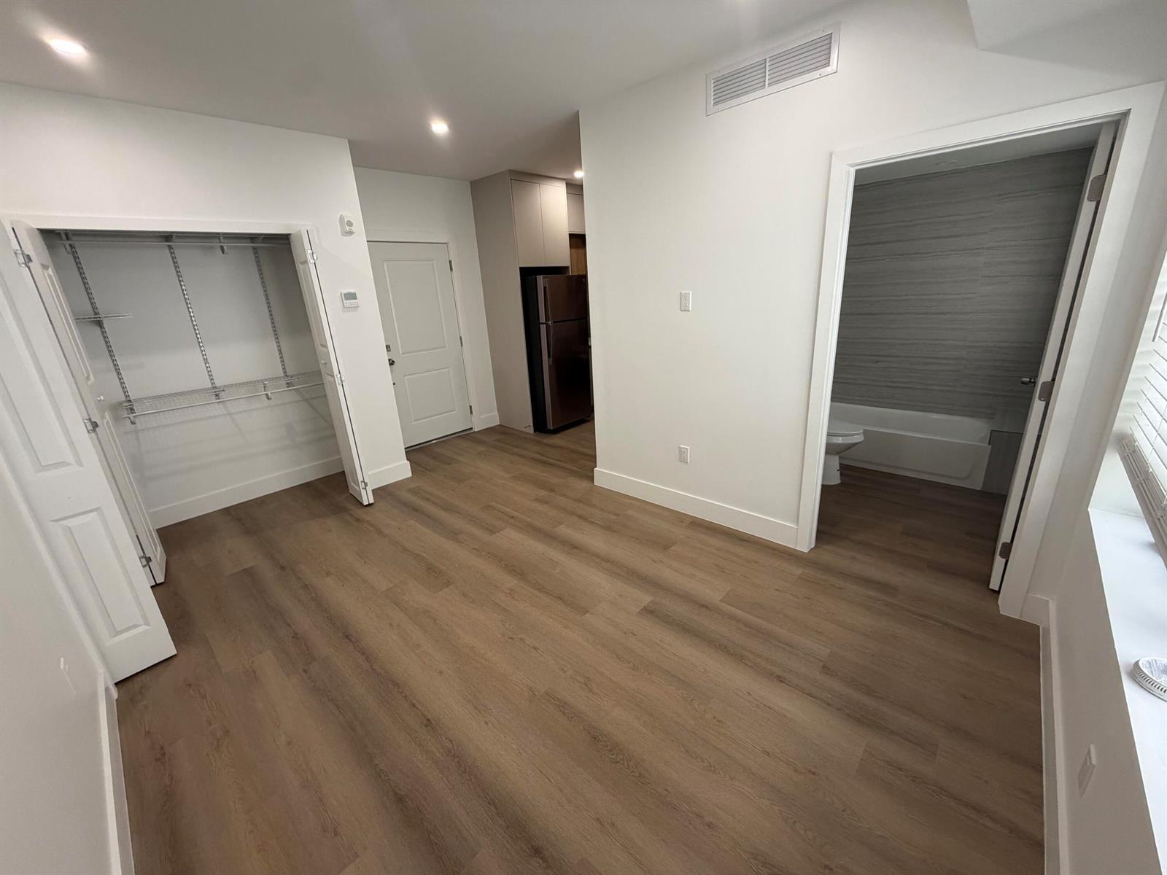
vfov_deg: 85.7
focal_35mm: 14
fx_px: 472
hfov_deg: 102.1
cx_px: 584
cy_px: 438
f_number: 2.2
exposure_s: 1/121
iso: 200
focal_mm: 2.22
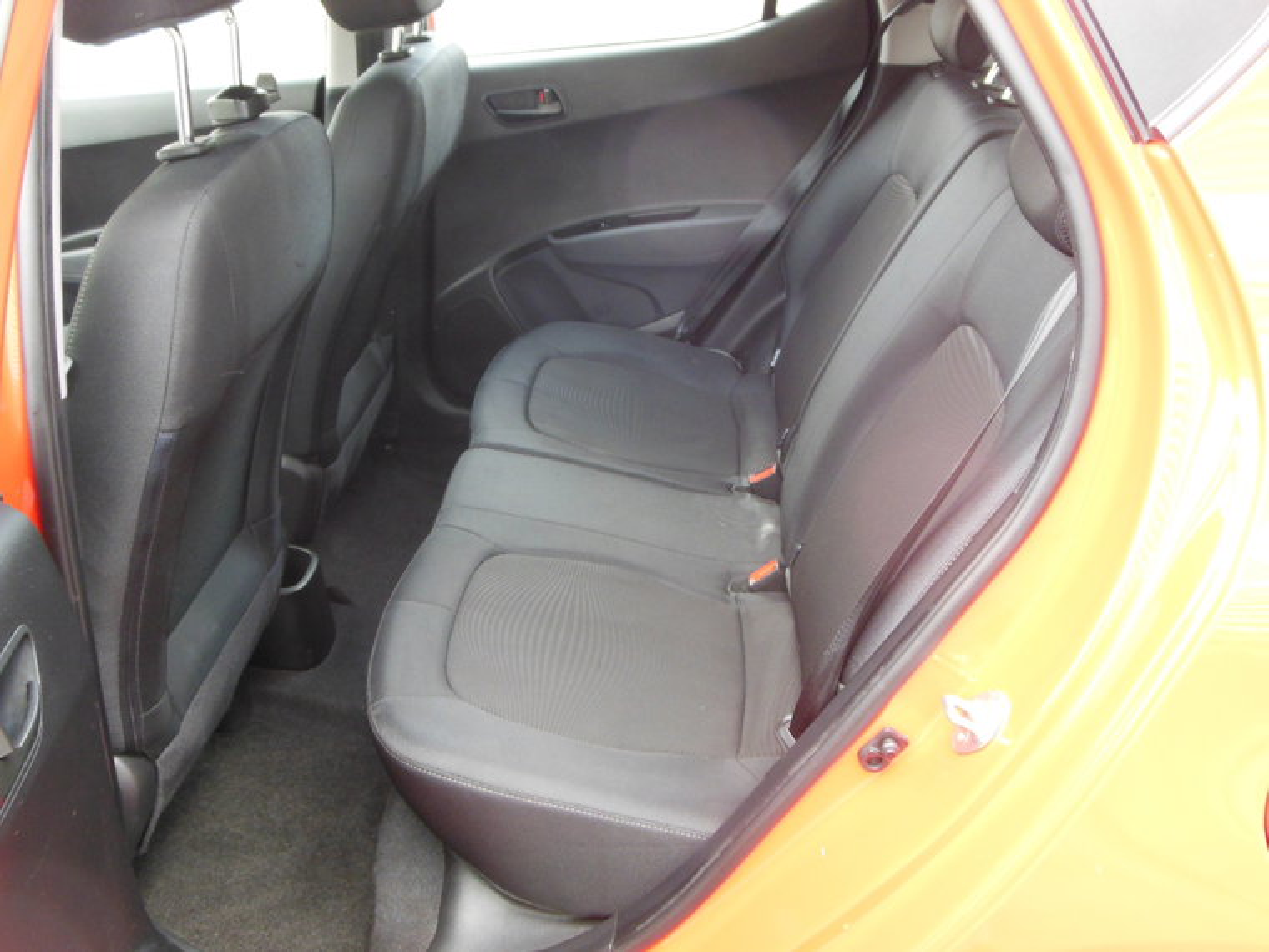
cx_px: 634
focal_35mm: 33
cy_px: 476
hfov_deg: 55.4
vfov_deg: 42.9
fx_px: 1210
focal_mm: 6
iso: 400
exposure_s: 1/50
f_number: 3.5
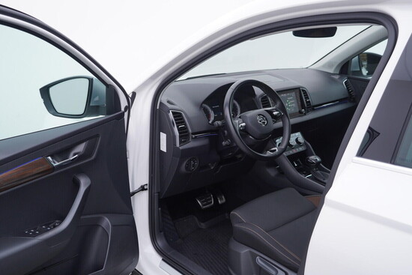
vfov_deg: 36.9
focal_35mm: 36
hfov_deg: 53.1
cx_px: 206
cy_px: 138
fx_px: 412
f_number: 3.2
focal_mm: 24
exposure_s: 1/60
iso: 125
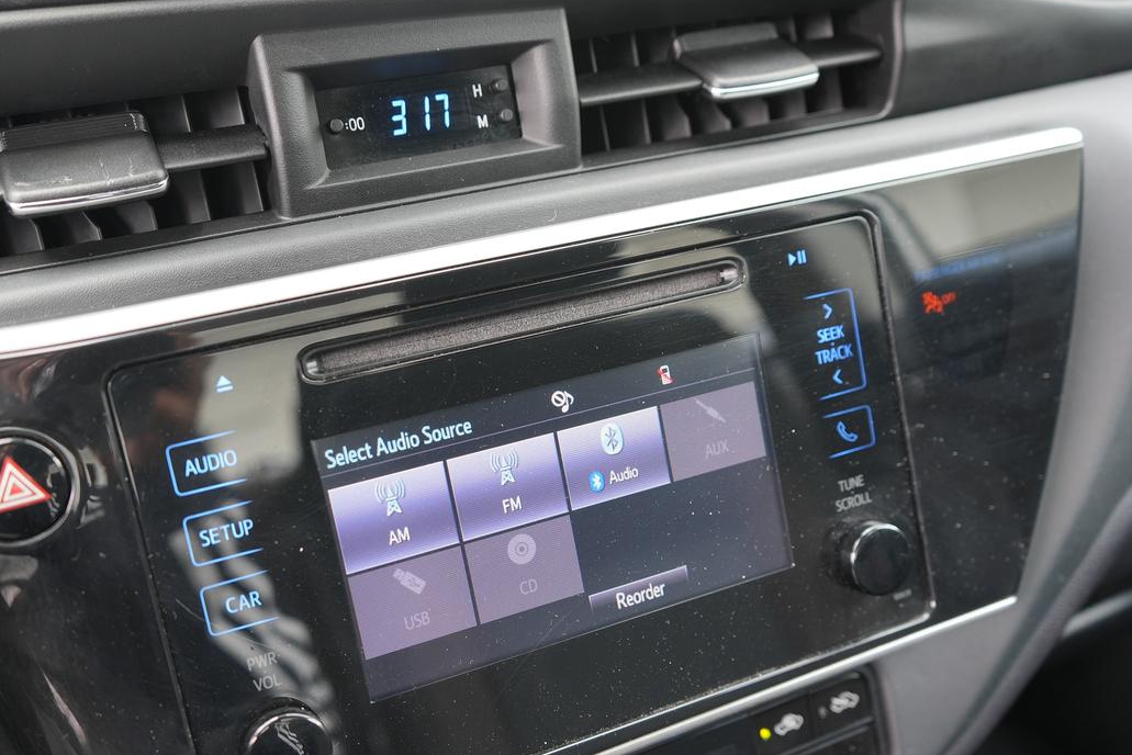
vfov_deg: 36.8
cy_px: 422
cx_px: 527
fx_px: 1132
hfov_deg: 53.1
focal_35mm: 36
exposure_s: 1/60
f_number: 4
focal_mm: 29
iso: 400
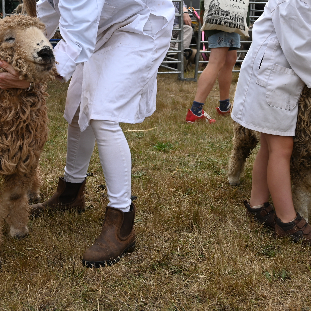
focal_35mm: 63
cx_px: 164
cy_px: 78
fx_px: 640
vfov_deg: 26.9
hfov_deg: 27.3
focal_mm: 30
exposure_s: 1/320
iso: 100
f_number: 6.3
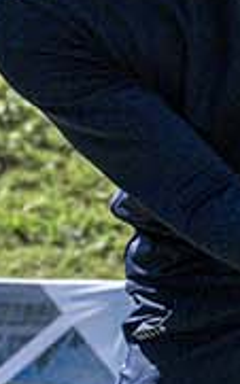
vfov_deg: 3.3
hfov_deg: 2.1
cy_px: -64
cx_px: 91
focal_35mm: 640
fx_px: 6703
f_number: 4.5
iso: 320
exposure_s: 1/4000
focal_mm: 79
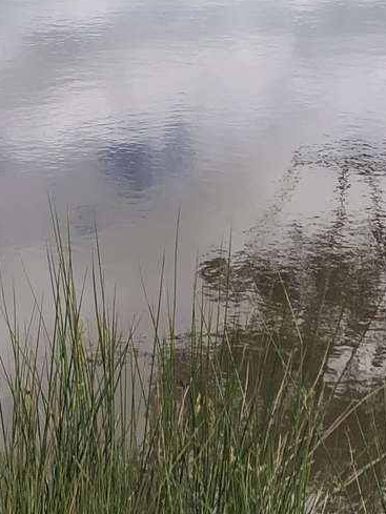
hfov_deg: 13.3
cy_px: -108
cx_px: 31
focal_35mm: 110
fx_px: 1635
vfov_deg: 17.1
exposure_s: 1/2288
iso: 20
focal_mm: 3.99
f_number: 1.8
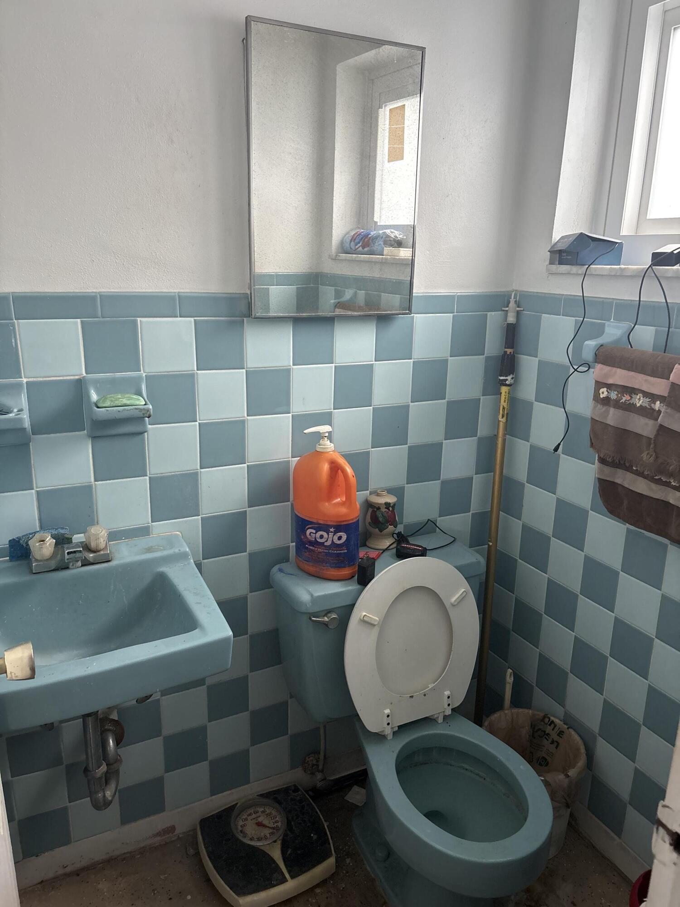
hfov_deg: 53.1
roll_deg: -0.7
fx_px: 681
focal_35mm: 26
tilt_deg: -16.3
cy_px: 454
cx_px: 340
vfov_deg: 67.3
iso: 320
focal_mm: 5.96
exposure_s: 1/60
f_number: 1.6
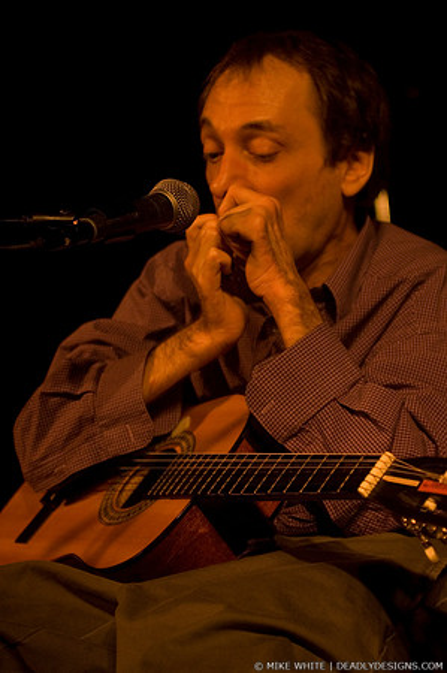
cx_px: 224
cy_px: 336
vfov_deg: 19.5
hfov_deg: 13.0
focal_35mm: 105
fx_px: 1960
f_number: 3.2
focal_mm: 70
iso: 800
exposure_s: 1/50
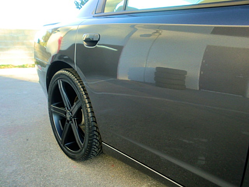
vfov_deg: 53.1
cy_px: 94
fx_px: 187
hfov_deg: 67.3
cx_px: 124
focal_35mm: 26
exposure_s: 1/60
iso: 80
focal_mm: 4.65
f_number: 2.6
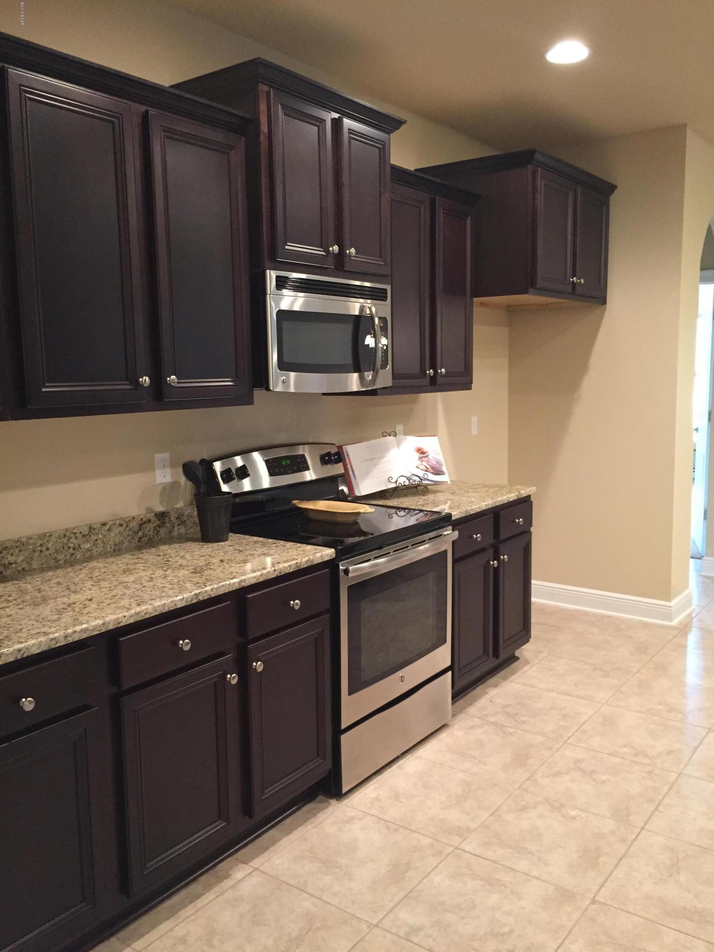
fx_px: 798
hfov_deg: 48.2
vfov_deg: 61.7
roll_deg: +0.8
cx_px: 357
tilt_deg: -6.8
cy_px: 476
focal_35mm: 29
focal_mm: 4.15
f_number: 2.2
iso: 250
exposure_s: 1/20
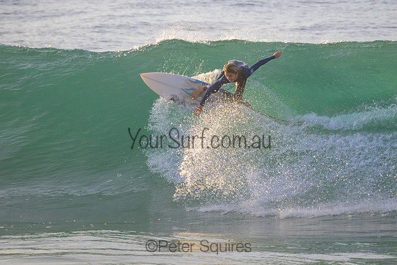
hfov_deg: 2.0
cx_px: 217
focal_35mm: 1043
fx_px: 11500
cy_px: 92
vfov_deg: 1.3
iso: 2800
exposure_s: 1/1600
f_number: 11
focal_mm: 800
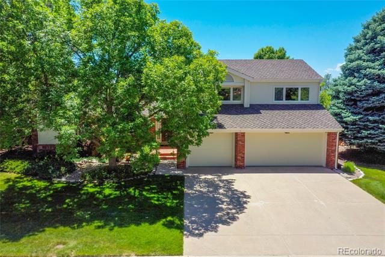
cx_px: 192
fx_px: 299
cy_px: 128
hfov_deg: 65.5
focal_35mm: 28
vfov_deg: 46.4
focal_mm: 10.26
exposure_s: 1/1250
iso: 800
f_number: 7.1
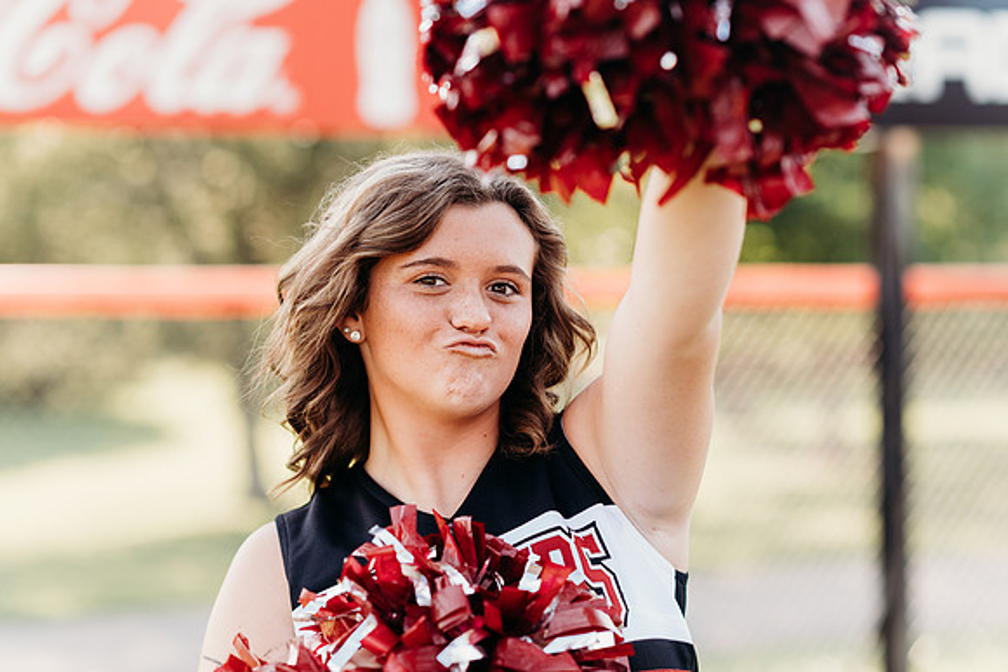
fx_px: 2380
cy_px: 336
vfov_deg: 16.1
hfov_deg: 23.9
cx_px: 504
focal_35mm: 85
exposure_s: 1/500
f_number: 2.8
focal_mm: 85
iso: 200
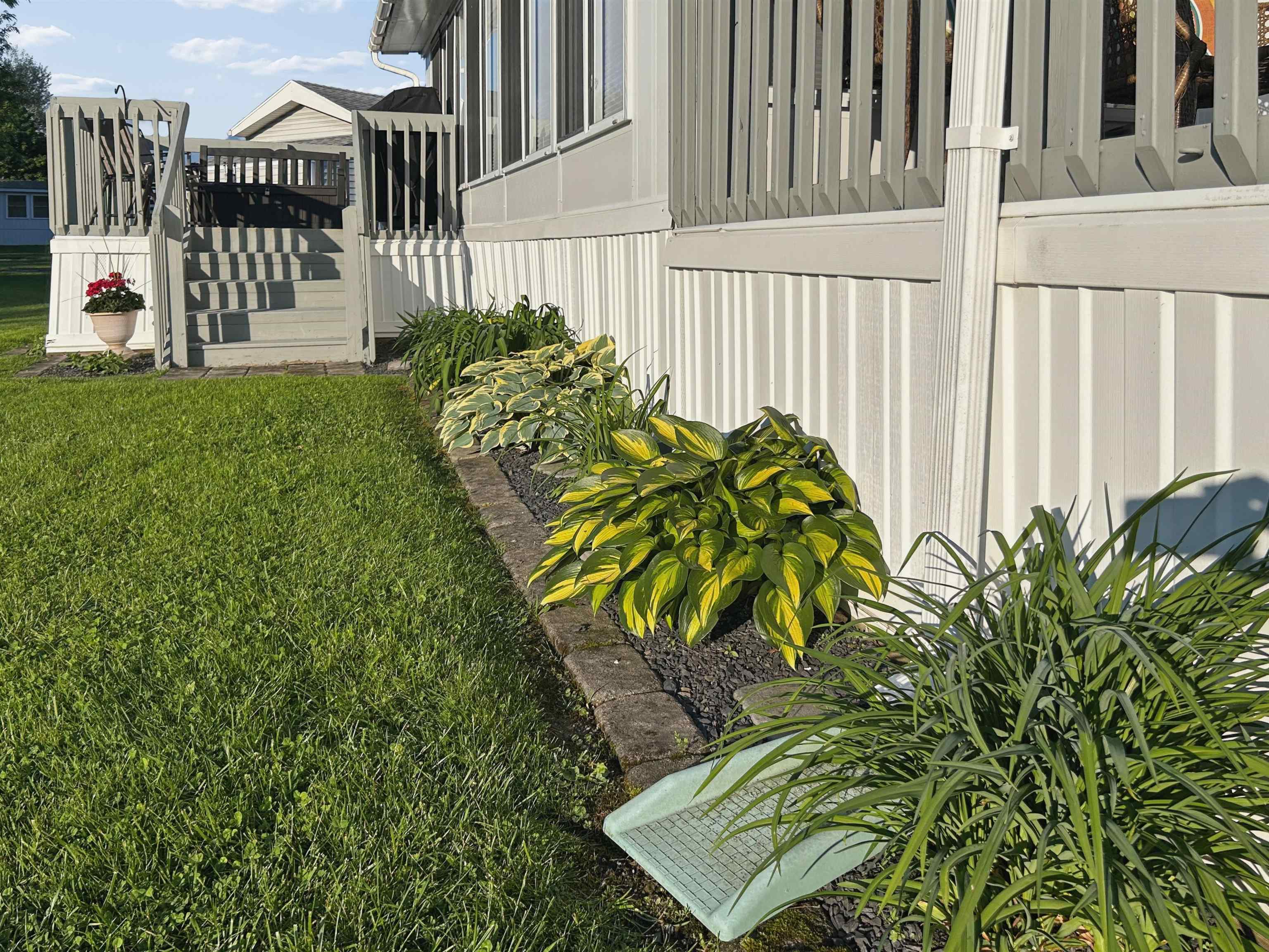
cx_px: 634
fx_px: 953
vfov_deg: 53.1
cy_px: 476
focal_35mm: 26
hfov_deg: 67.3
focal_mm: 5.7
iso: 50
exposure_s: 1/6993
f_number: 1.5
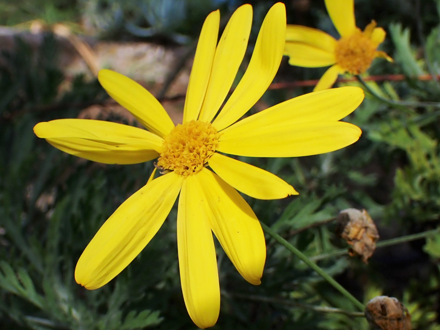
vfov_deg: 26.1
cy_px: 167
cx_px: 223
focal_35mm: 56
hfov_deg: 34.4
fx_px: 712
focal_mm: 9.01
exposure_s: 1/200
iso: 160
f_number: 13
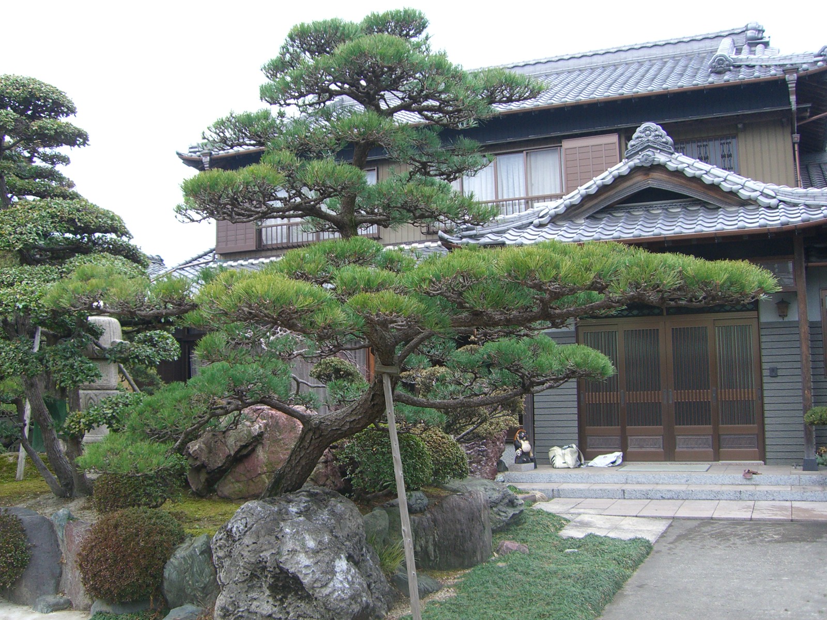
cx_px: 414
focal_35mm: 38
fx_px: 908
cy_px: 310
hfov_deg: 49.0
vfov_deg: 37.7
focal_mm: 6.2
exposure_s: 1/80
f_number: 2.7
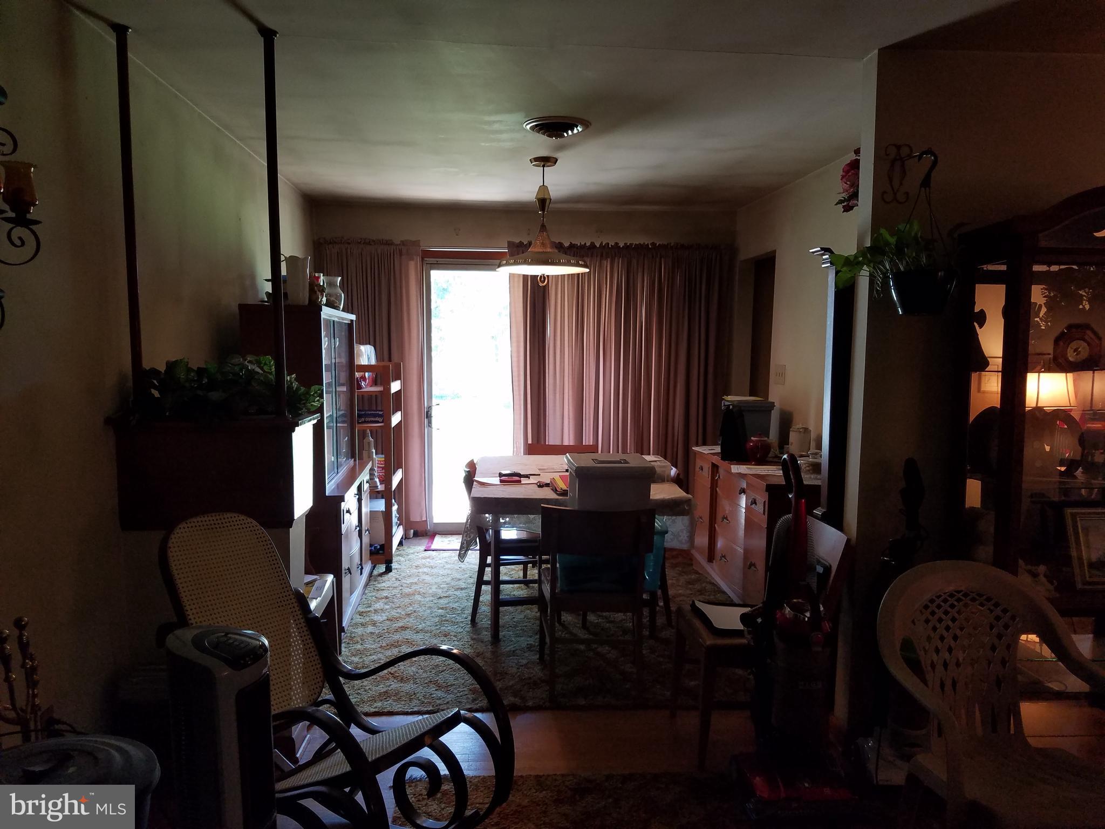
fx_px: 830
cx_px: 552
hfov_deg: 67.3
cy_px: 414
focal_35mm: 26
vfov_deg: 53.1
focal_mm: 4.2
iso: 125
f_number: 1.7
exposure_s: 1/60
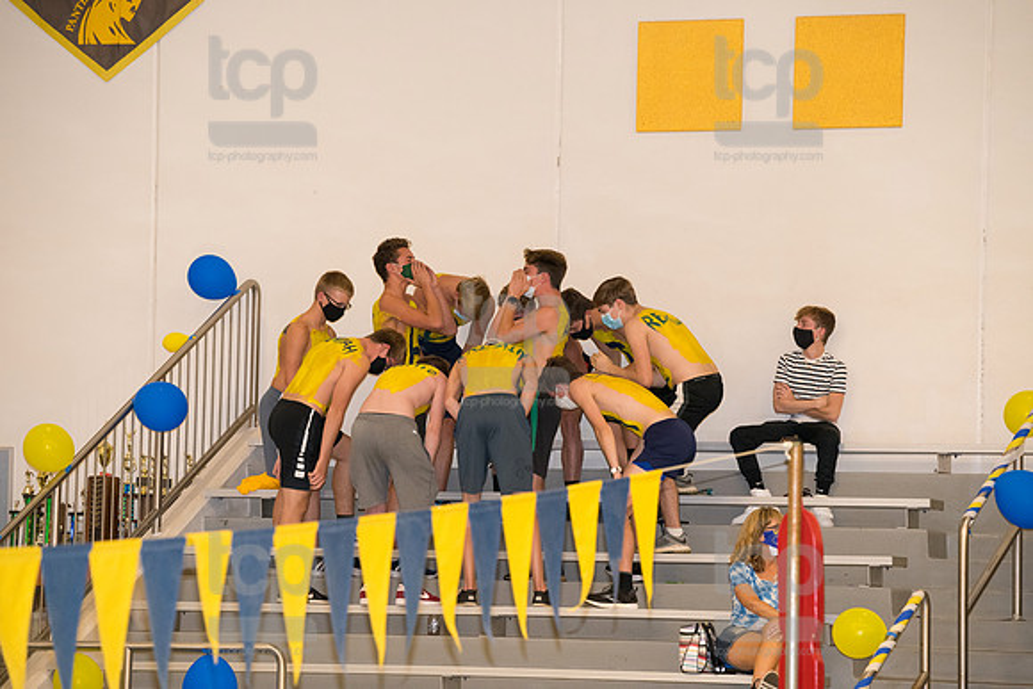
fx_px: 5740
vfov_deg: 6.9
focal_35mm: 200
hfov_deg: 10.3
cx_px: 516
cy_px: 344
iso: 2500
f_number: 5.6
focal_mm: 200
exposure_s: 1/250
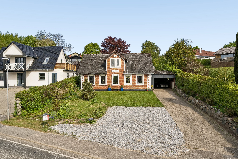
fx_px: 195
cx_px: 119
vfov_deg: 44.3
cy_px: 80
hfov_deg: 62.8
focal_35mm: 30
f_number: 8
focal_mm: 29.5
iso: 200
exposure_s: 1/640
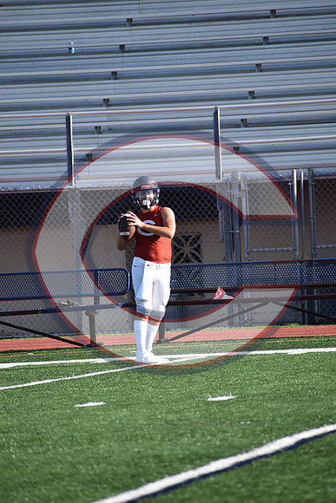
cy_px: 252
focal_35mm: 450
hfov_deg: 3.1
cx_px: 168
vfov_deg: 4.6
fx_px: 6296
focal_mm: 300
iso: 500
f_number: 6.3
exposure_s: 1/1000
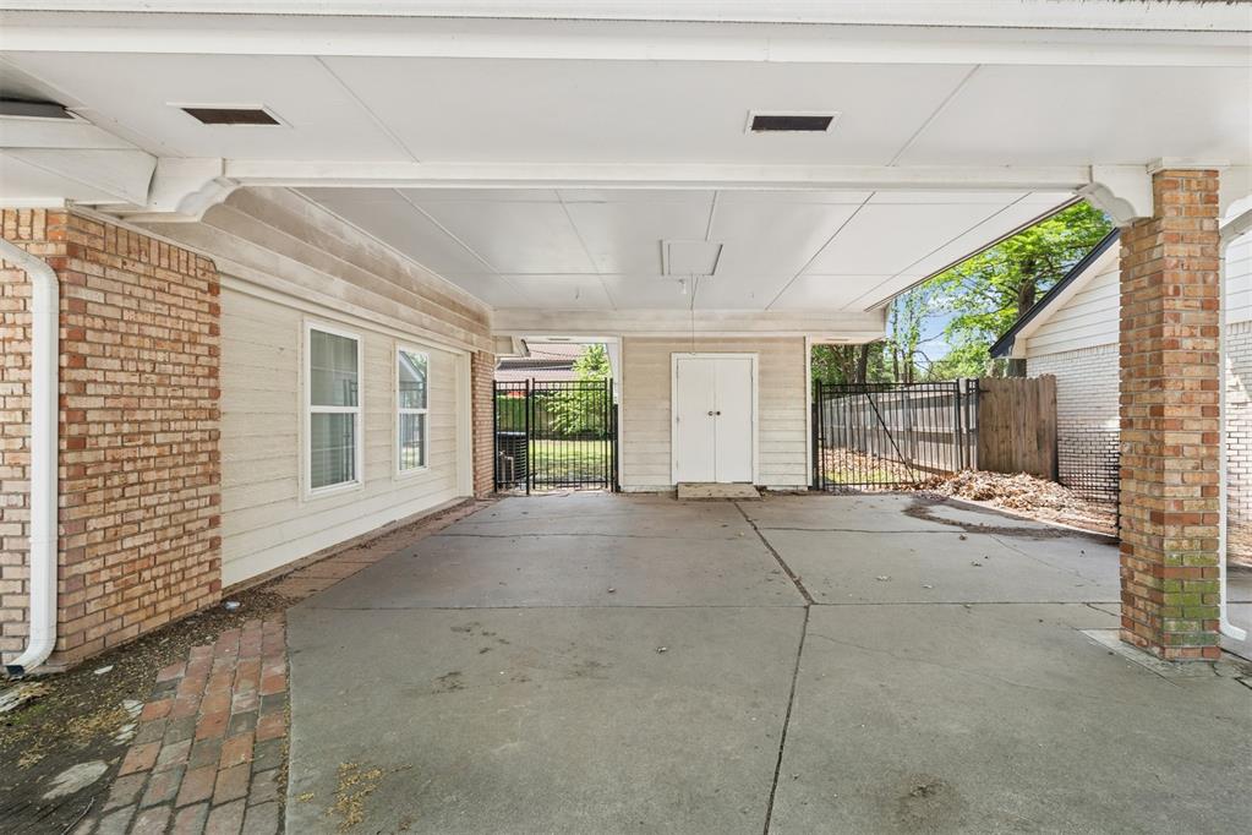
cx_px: 626
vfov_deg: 73.7
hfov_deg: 96.7
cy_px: 418
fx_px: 556
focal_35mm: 16
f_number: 8
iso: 200
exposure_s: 1/40
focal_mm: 16
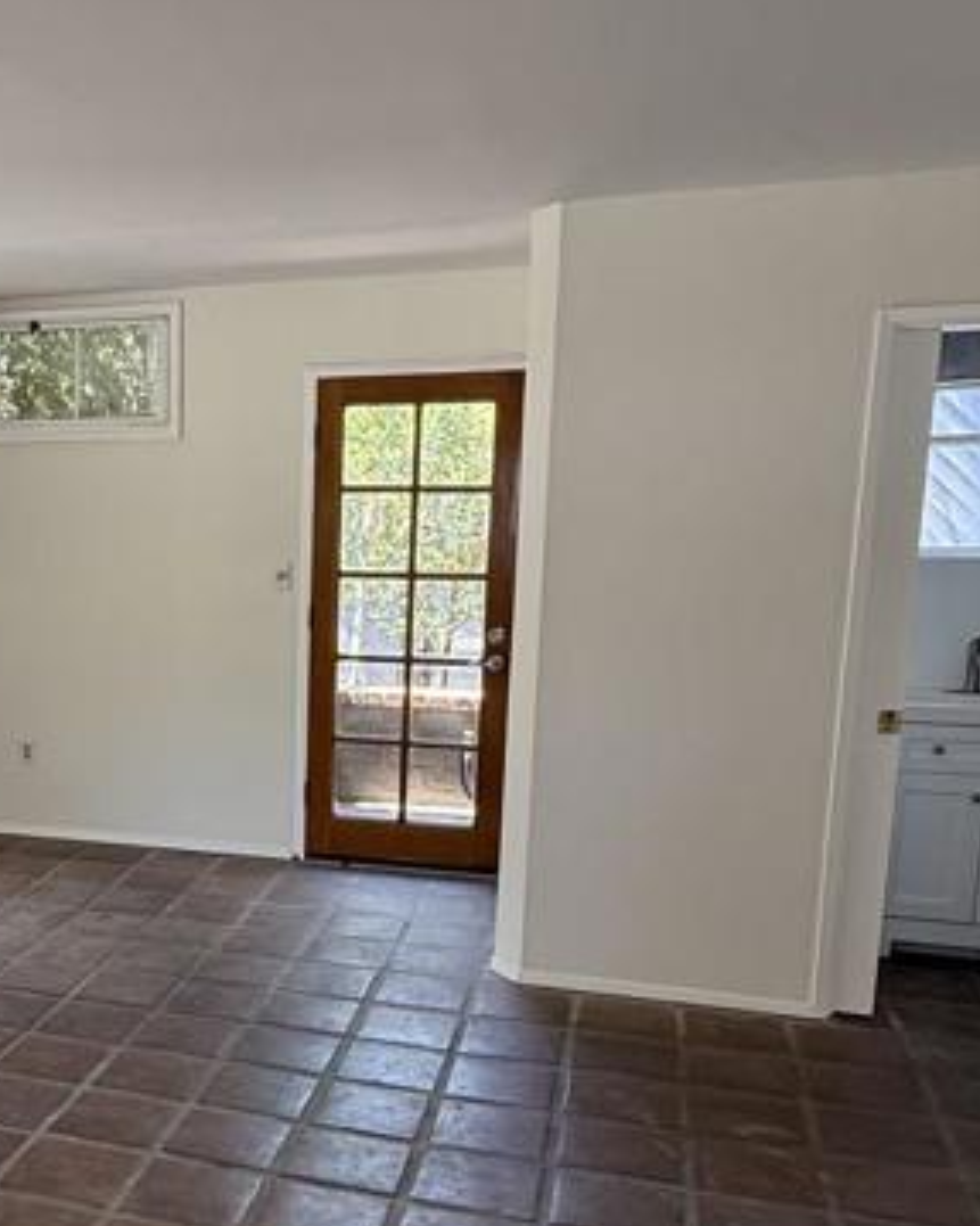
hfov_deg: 35.4
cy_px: 785
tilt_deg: -10.8
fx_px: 1415
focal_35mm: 39
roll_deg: -0.2
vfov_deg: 46.3
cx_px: 58
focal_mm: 2.22
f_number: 2.2
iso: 125
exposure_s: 1/99
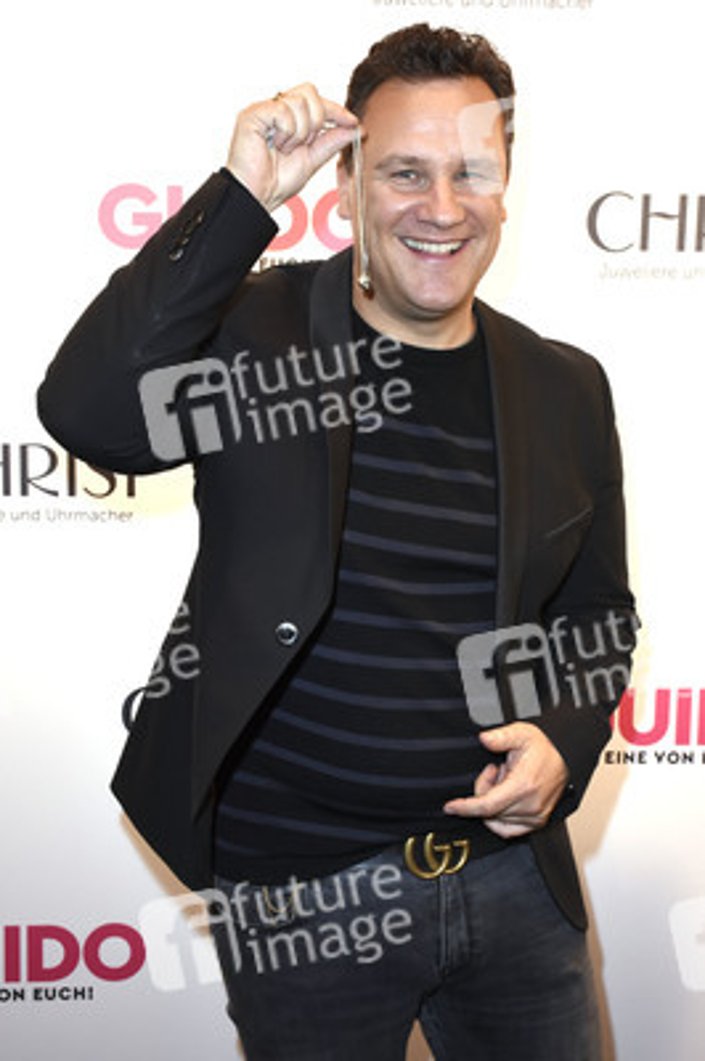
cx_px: 352
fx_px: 1324
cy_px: 530
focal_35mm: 45
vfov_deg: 43.6
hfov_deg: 29.8
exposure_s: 1/160
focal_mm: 30
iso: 1000
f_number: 6.3
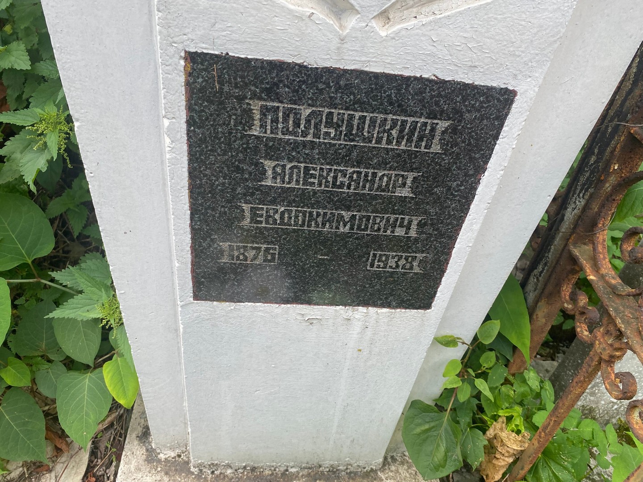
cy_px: 241
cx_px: 322
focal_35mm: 26
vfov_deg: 53.1
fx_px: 483
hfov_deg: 67.3
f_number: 1.8
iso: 32
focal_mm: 4.25
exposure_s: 1/277
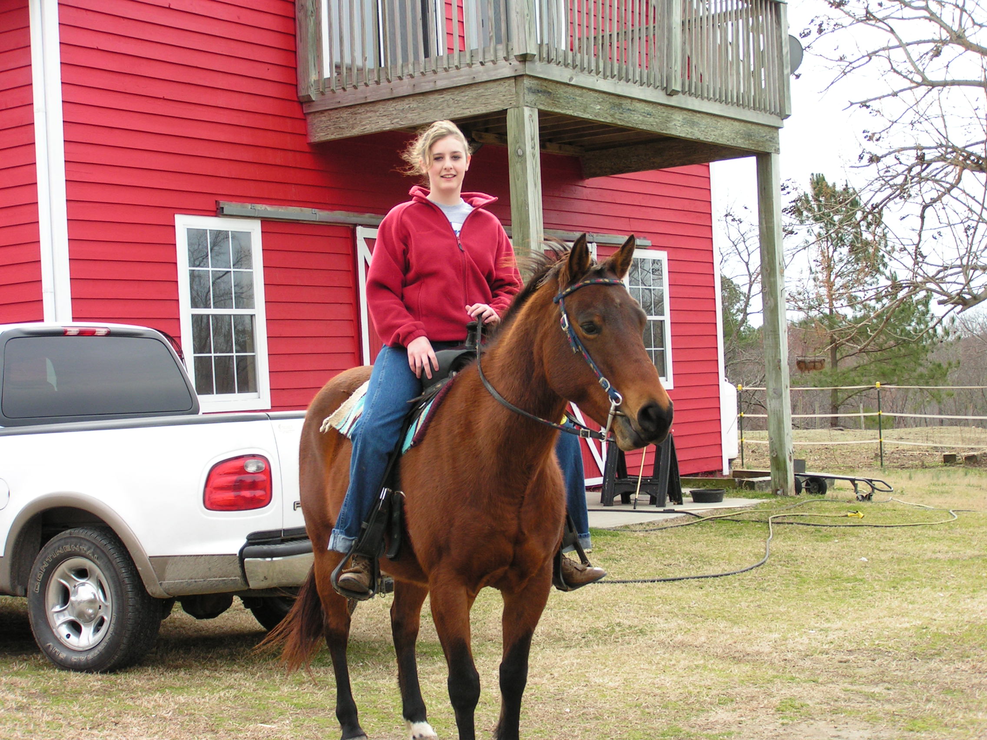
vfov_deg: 23.7
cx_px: 494
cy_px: 370
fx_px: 1768
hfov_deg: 31.2
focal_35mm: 62
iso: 50
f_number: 3.2
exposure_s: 1/250
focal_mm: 10.4
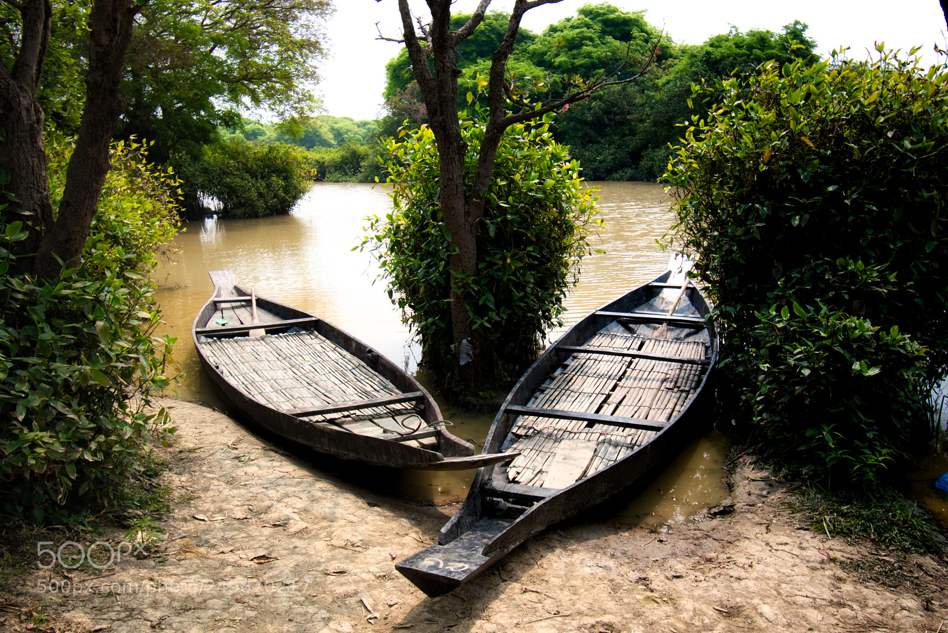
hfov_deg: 61.9
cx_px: 474
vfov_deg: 43.6
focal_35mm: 30
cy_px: 316
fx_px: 790
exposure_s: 1/800
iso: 200
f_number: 5.6
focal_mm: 20
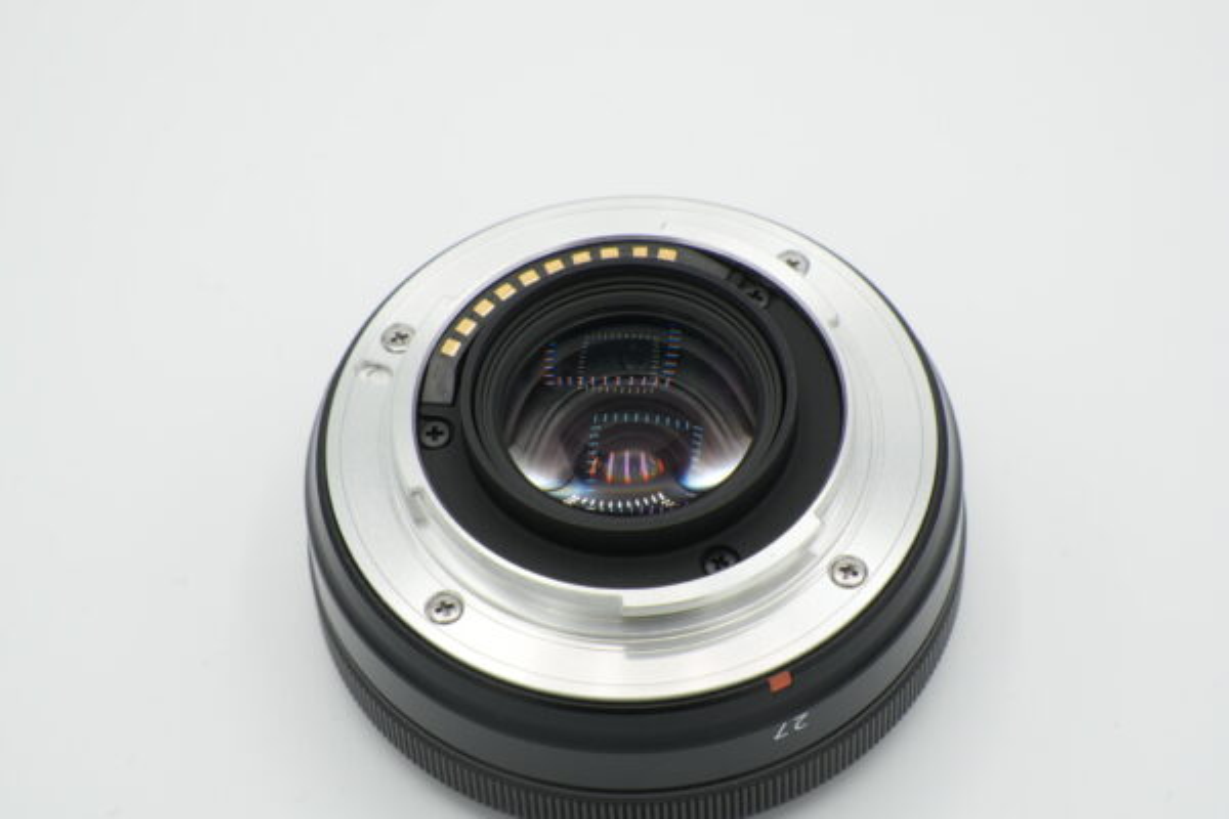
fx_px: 3584
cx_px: 614
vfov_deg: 13.0
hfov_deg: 19.5
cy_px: 410
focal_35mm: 105
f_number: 14
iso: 500
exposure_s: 1/125
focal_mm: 70
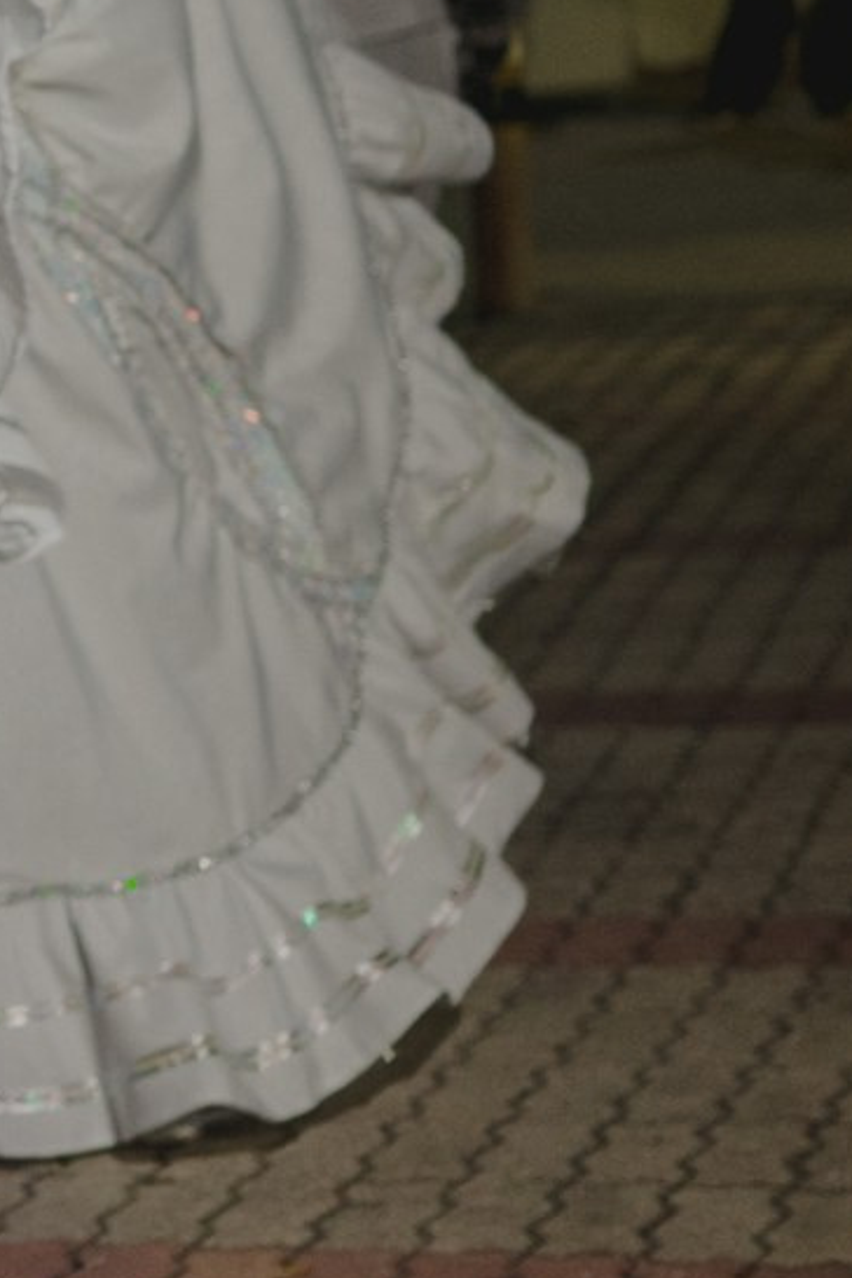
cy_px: 0
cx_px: -975
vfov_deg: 12.4
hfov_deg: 7.9
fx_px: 5822
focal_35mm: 164
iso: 640
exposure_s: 1/125
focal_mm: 35
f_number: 2.2
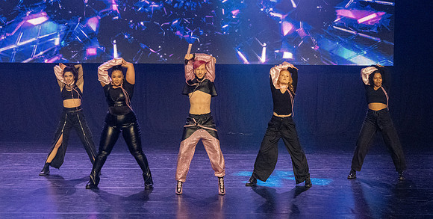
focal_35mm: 78
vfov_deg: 14.2
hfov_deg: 27.7
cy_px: 112
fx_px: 878
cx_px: 217
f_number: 4
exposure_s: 1/200
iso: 7200
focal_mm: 45
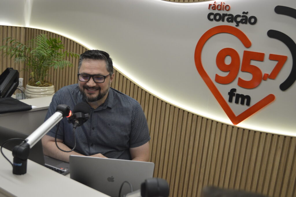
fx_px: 345
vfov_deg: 31.8
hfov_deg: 46.4
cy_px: 98
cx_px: 148
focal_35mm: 42
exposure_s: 1/60
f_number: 4.5
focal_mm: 28
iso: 900
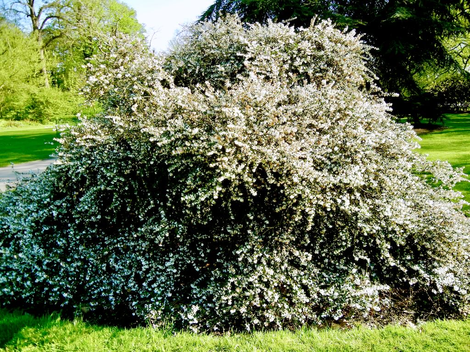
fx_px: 407
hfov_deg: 60.0
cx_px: 235
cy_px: 176
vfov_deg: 46.8
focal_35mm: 30
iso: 160
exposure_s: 1/380
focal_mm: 5.4
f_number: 3.5
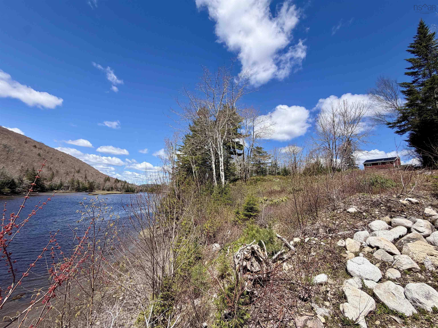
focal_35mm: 14
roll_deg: -3.4
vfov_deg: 85.7
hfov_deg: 102.1
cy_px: 164
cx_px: 219
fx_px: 177
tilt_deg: +9.8
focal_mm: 2.22
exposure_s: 1/864
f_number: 2.2
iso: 20
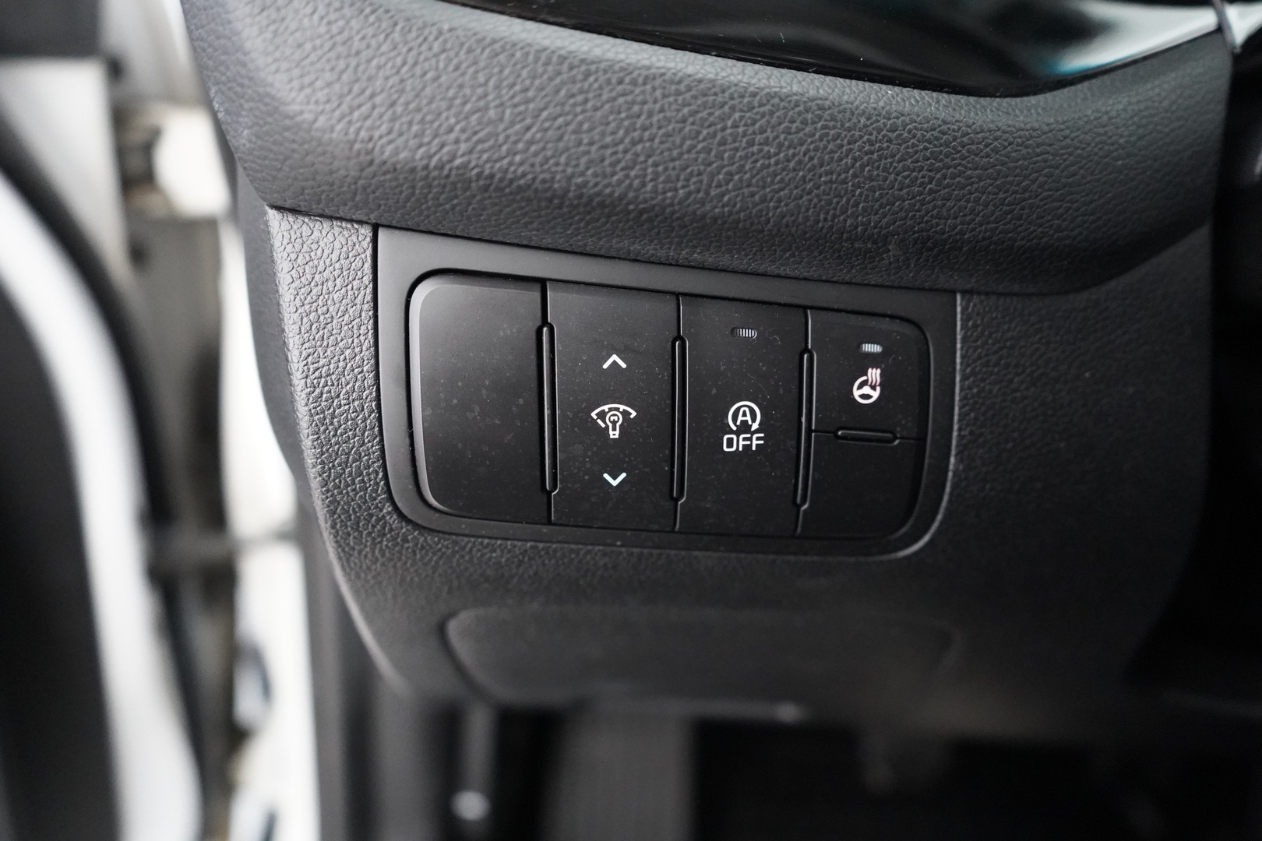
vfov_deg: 45.0
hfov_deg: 63.7
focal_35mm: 29
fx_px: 1017
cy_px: 420
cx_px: 631
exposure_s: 1/40
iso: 12800
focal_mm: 29
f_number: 3.5
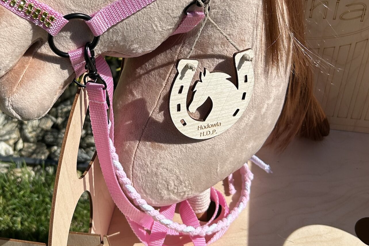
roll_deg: +2.0
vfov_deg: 24.8
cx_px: 133
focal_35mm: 54
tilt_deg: -38.5
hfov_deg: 36.6
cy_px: 64
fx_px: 554
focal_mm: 5.7
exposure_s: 1/7463
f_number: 1.5
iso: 50
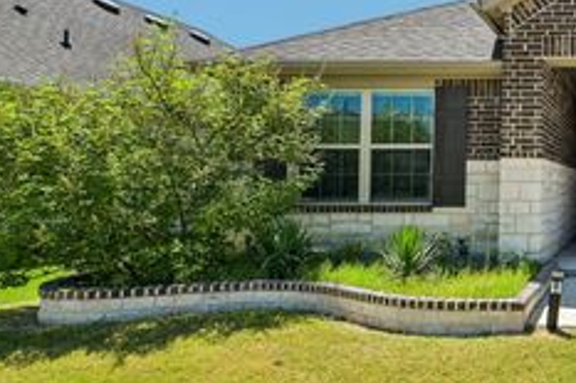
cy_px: 90
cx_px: 586
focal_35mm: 30
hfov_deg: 49.5
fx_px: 480
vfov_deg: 42.1
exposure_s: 1/1000
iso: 400
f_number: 8
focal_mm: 14
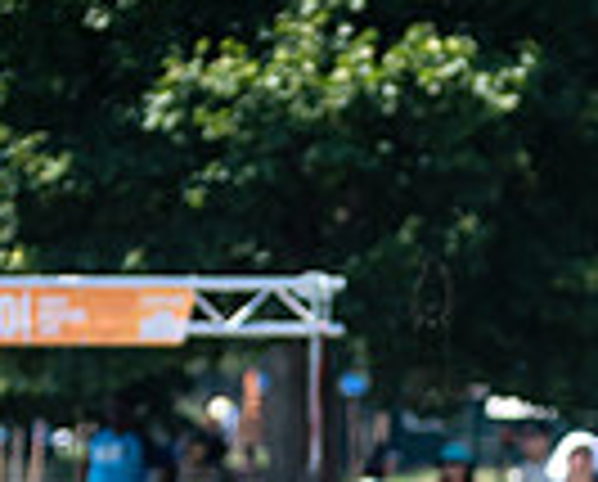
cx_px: 517
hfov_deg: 2.6
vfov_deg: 2.1
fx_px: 13161
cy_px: 815
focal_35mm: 742
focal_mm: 170
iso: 200
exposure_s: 1/1600
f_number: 4
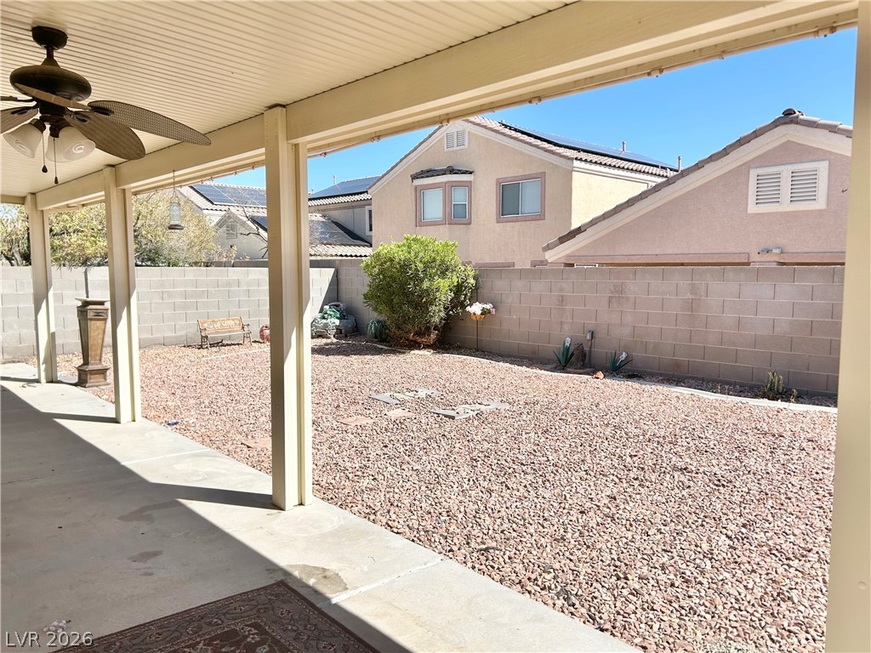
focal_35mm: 26
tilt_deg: -6.4
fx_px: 654
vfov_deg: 53.1
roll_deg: -0.2
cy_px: 326
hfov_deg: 67.3
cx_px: 436
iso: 50
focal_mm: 5.7
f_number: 1.5
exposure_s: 1/5319
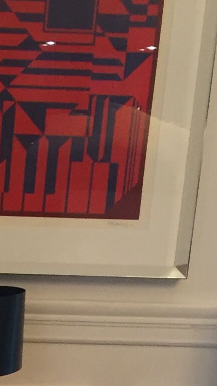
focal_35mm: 133
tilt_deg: -21.6
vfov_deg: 14.2
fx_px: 1360
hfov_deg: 8.8
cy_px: 704
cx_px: -158
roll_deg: -2.5
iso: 125
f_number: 2.2
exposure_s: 1/33
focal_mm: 4.15
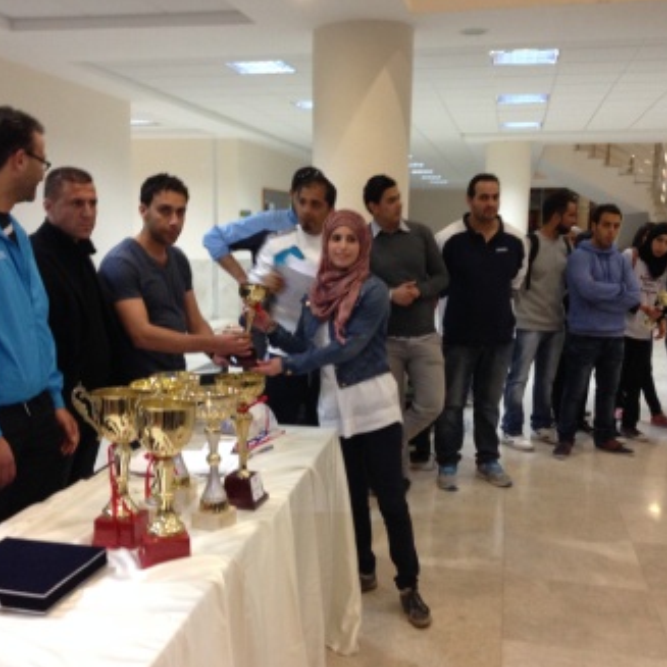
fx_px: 872
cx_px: 302
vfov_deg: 41.9
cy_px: 339
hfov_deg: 41.8
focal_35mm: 40
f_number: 2.4
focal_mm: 4.12
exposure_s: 1/20
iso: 200
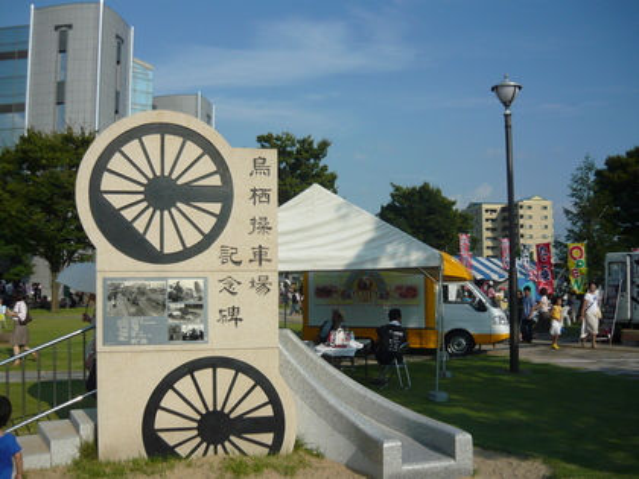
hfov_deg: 55.4
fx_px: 609
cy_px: 240
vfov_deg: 42.9
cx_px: 320
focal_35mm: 33
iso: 160
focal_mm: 5.5
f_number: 8
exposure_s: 1/500
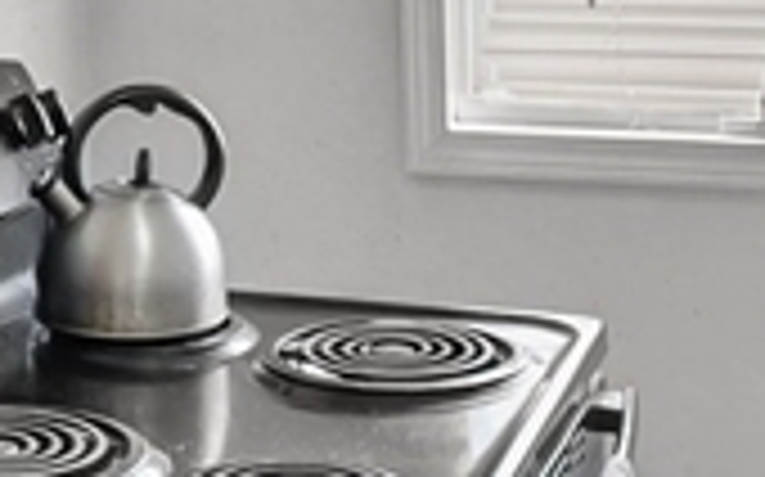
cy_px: -218
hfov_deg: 23.6
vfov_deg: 14.3
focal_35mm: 86
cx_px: 104
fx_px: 1792
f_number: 7.1
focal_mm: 10
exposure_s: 1/3
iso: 400
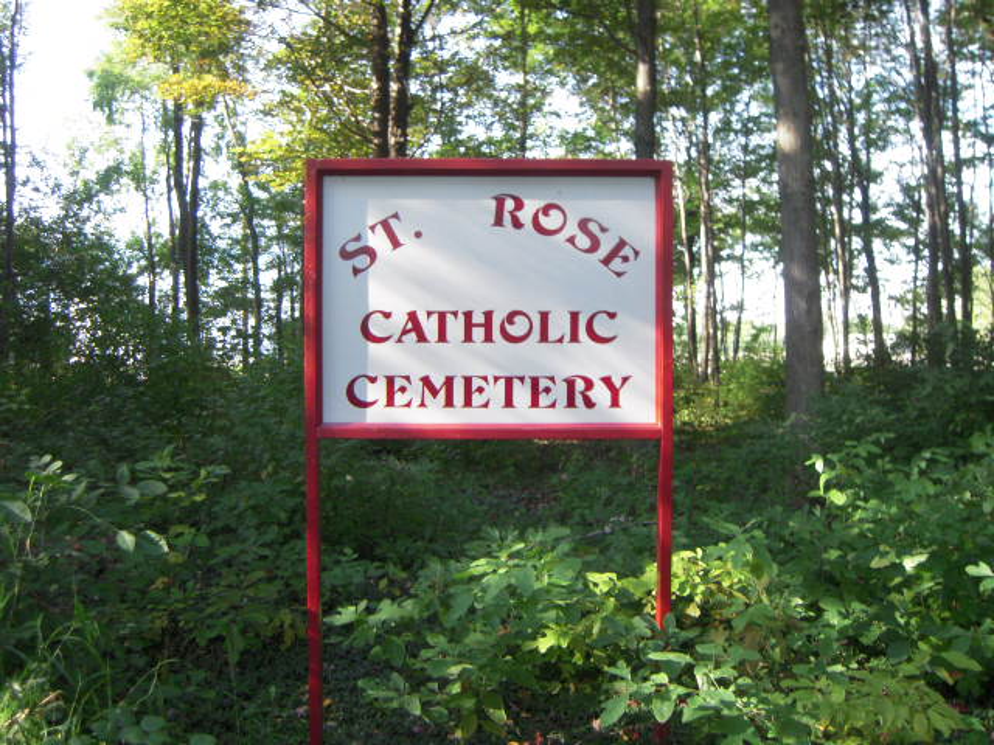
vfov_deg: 38.7
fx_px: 1062
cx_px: 497
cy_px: 372
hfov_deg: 50.1
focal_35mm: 37
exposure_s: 1/250
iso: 400
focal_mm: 6.5
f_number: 3
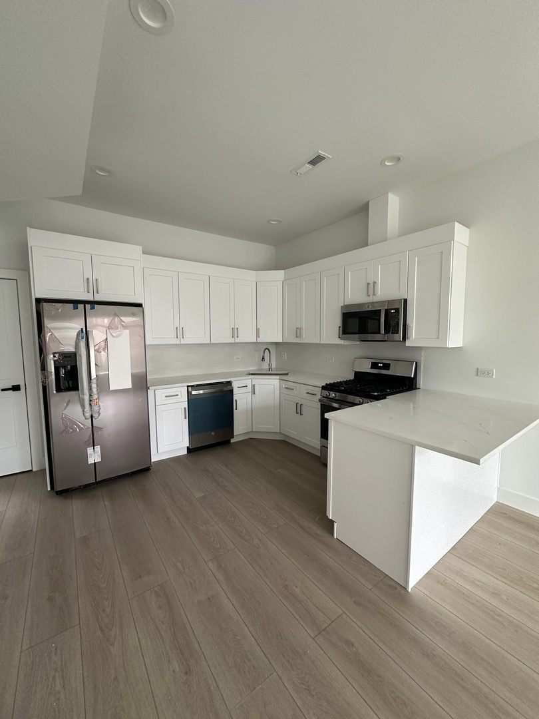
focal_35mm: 14
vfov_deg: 102.1
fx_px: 291
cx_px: 270
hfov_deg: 85.7
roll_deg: -0.8
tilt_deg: -5.5
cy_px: 360
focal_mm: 2.22
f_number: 2.2
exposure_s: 1/99
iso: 250
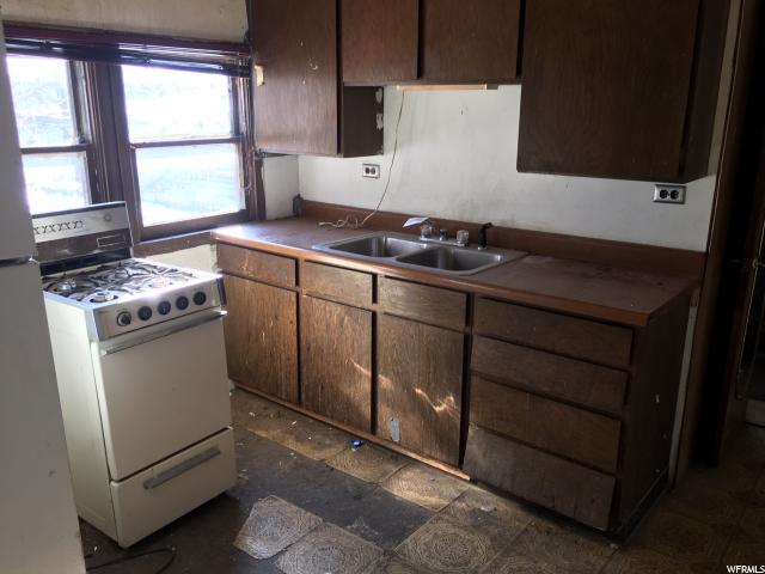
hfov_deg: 61.7
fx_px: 641
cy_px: 287
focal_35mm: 29
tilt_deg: -14.0
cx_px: 382
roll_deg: -0.4
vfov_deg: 48.2
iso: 25
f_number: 2.2
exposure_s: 1/60
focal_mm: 4.15
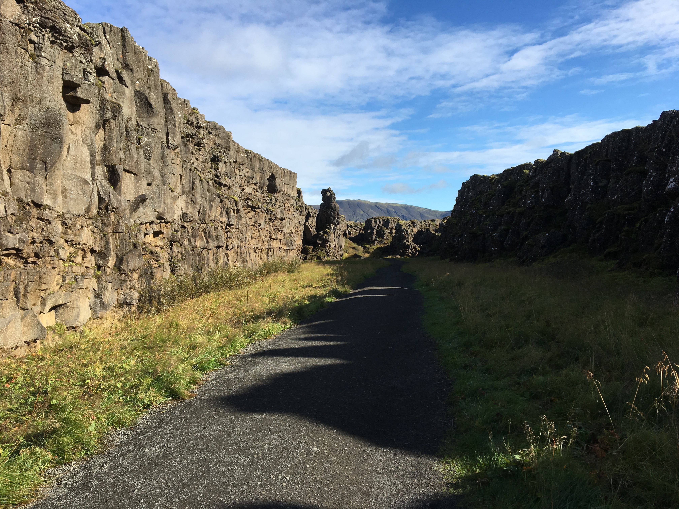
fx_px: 569
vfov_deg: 48.2
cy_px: 254
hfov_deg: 61.7
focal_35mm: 29
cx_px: 340
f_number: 2.2
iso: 25
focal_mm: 4.15
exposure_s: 1/1241
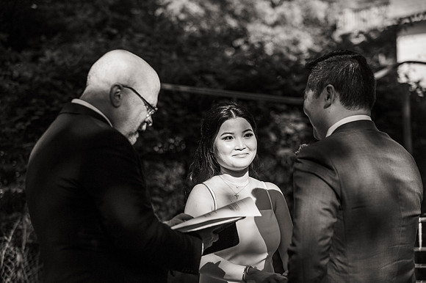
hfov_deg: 21.5
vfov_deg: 14.4
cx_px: 213
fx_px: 1123
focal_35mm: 95
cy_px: 142
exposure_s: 1/5000
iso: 800
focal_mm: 95
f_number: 3.5
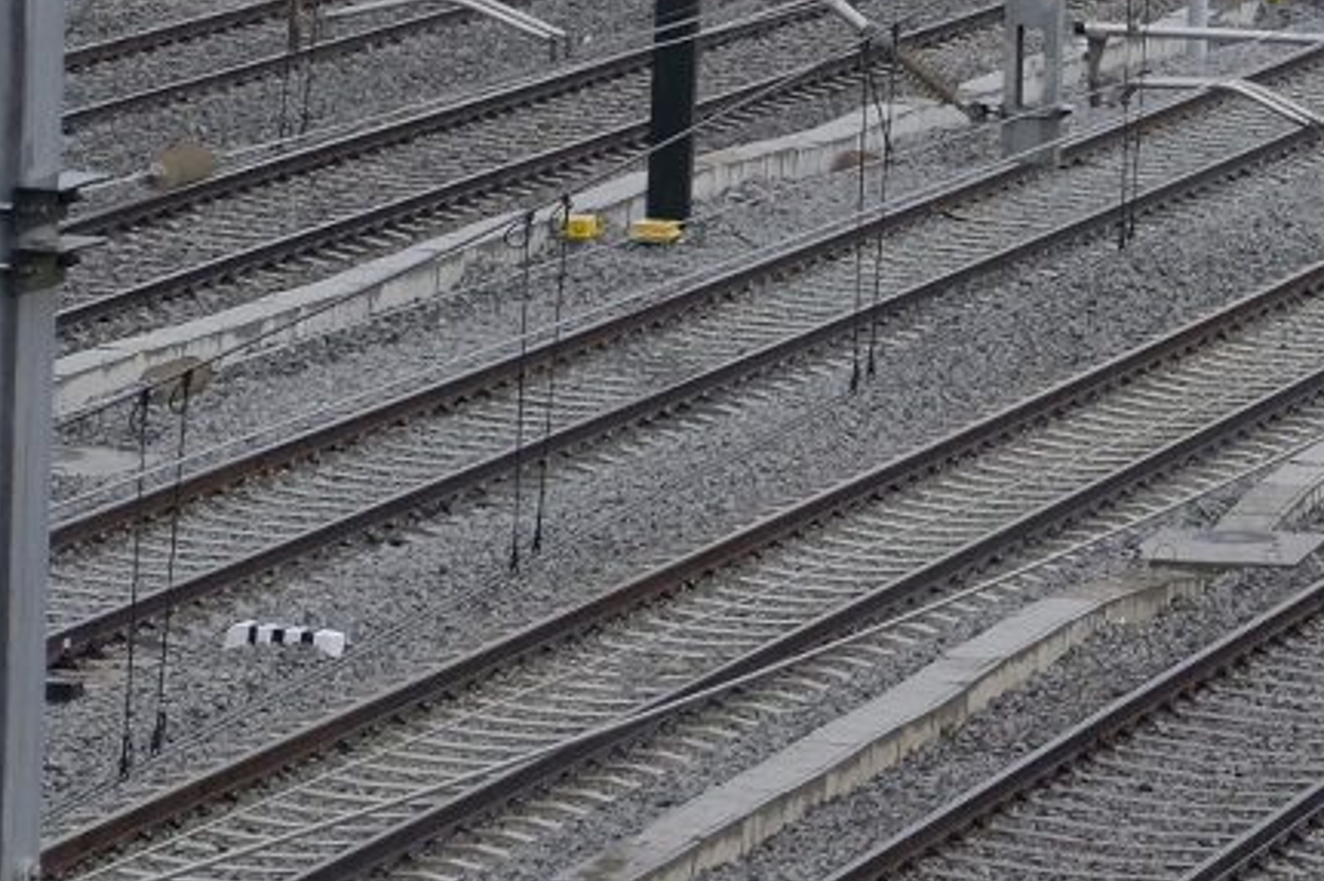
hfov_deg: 6.0
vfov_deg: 4.0
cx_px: 1220
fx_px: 12573
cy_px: -488
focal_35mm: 342
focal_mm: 55
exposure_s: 1/125
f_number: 9
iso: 640
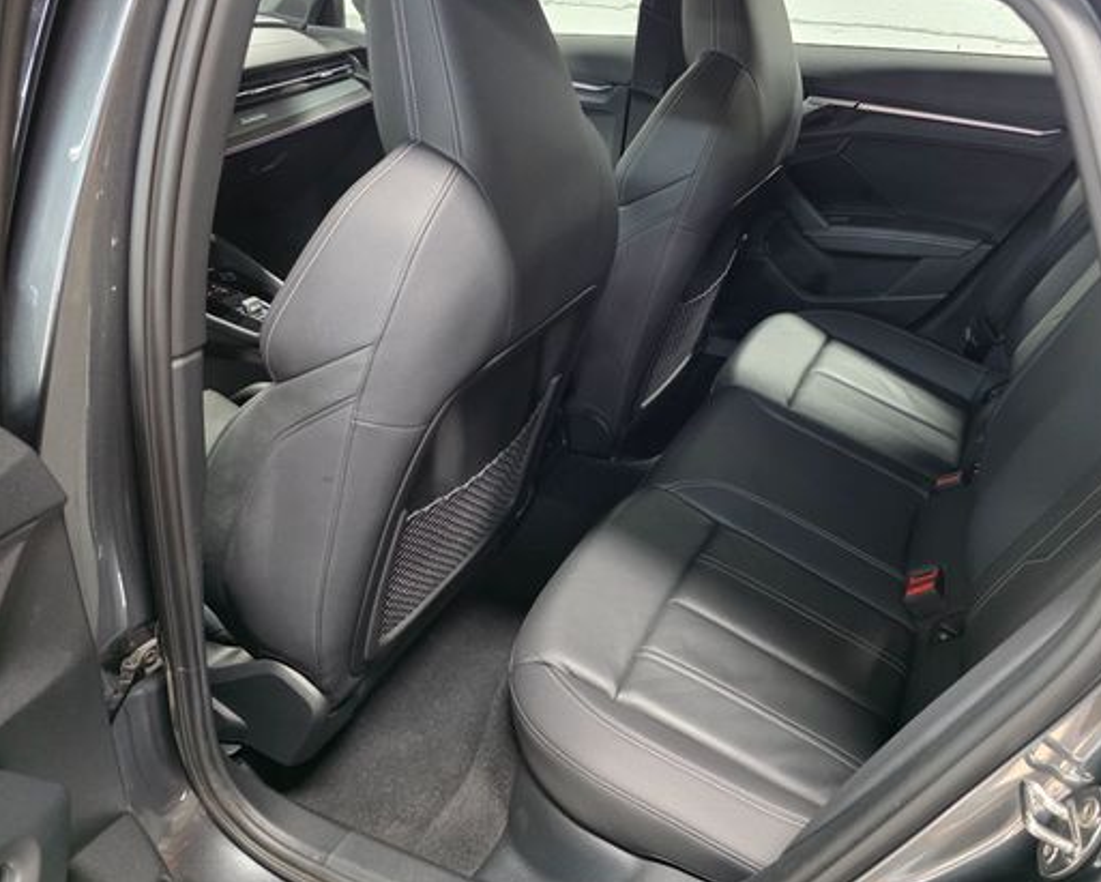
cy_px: 423
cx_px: 648
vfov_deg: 51.6
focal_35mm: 28
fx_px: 913
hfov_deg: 61.8
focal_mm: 6.3
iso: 1000
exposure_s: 1/120
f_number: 1.7
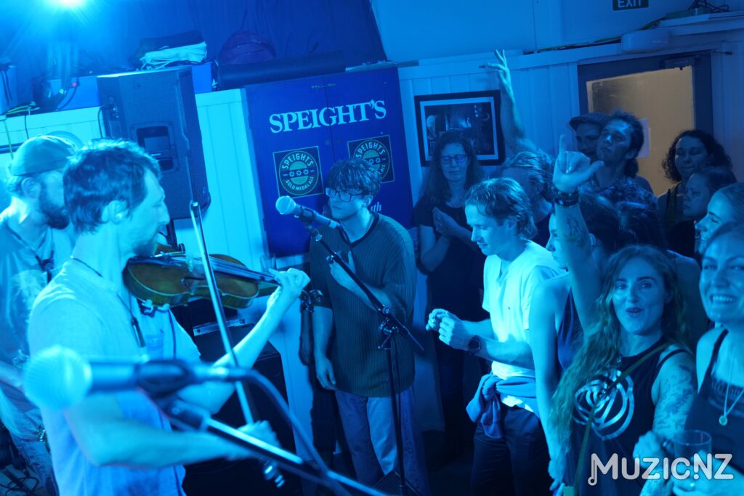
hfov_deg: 46.4
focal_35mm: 42
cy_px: 248
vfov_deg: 31.9
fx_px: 868
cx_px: 372
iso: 2500
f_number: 4.7
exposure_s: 1/60
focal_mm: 42
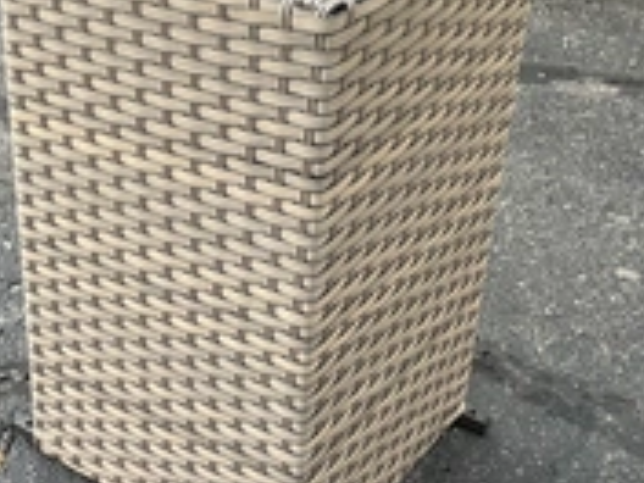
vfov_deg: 22.2
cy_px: 216
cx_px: 274
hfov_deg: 29.3
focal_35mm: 66
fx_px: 1228
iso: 50
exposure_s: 1/122
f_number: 1.8
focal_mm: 3
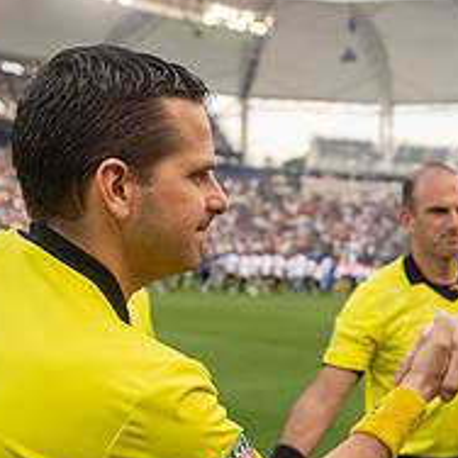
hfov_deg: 25.7
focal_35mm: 63
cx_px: 477
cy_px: 296
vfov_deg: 27.2
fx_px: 943
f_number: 2.8
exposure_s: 1/1000
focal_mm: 24
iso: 400
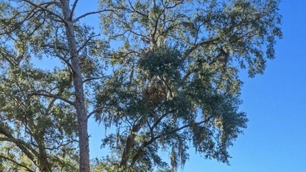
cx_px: 245
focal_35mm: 55
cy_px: 276
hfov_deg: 36.6
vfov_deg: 18.6
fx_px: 446
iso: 640
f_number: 8
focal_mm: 12
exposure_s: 1/100
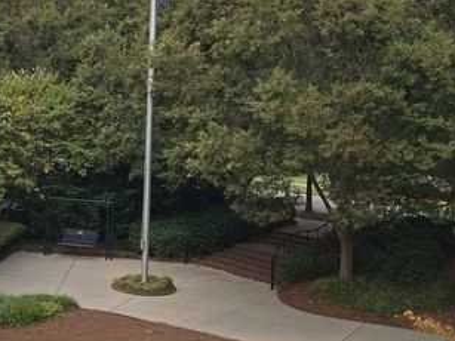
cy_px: 62
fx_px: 788
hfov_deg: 30.6
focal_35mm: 60
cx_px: 34
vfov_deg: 24.0
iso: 25
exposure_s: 1/1395
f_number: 1.8
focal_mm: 5.4
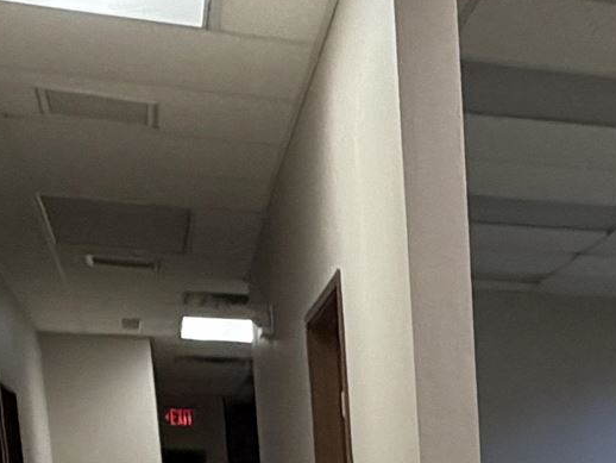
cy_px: 768
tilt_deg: -9.3
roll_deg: +0.6
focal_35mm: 83
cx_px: 841
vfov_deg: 15.8
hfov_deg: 21.0
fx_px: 1478
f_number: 2.2
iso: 320
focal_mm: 2.22
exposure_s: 1/120
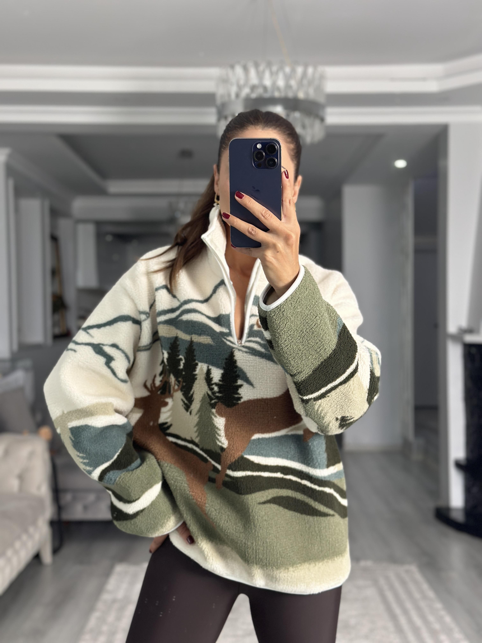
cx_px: 241
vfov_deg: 39.7
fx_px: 891
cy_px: 322
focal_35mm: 48
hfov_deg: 30.3
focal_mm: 6.86
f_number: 1.78
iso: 125
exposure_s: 1/50
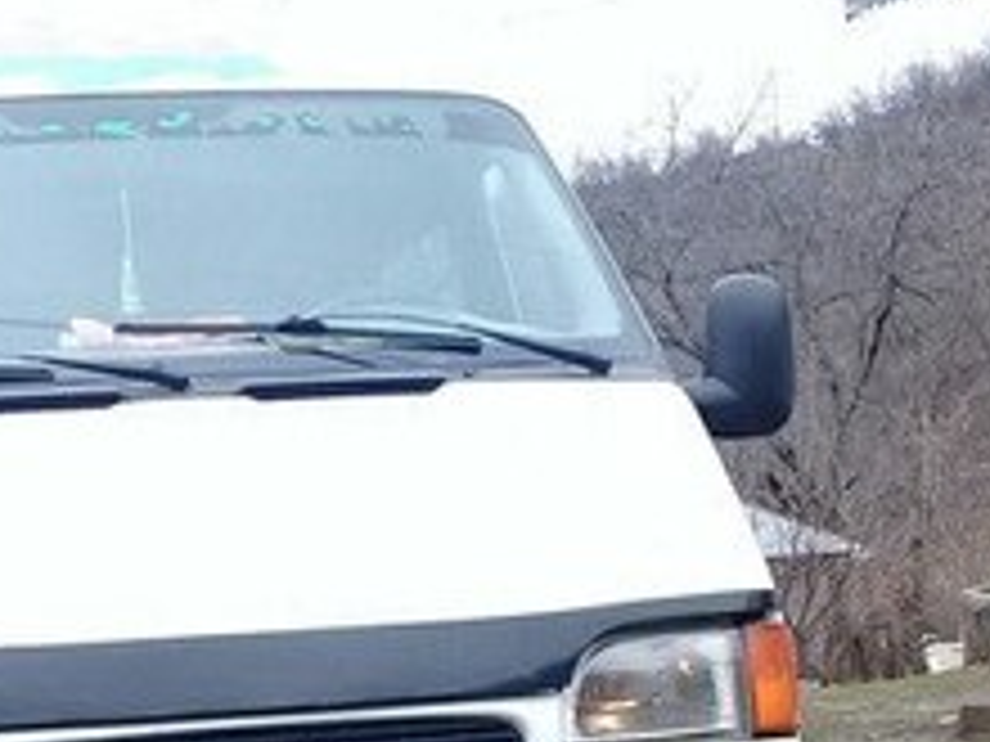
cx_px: 230
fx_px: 2660
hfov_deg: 20.9
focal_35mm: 93
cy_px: 942
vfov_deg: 15.2
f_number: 2.2
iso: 64
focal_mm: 3.3
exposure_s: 1/143
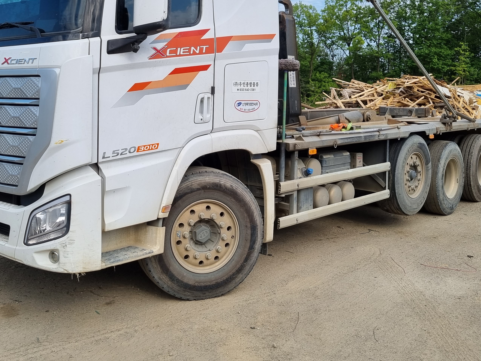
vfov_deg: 34.5
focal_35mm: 41
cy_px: 97
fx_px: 570
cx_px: 208
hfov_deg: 45.7
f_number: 1.8
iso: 50
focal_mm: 5.4
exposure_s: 1/2080
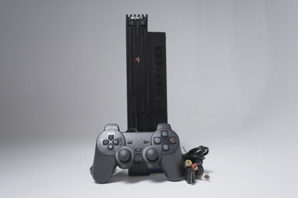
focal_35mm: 30
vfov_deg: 43.6
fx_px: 248
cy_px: 99
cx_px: 149
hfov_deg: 61.9
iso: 125
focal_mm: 30
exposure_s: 1/5
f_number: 4.5
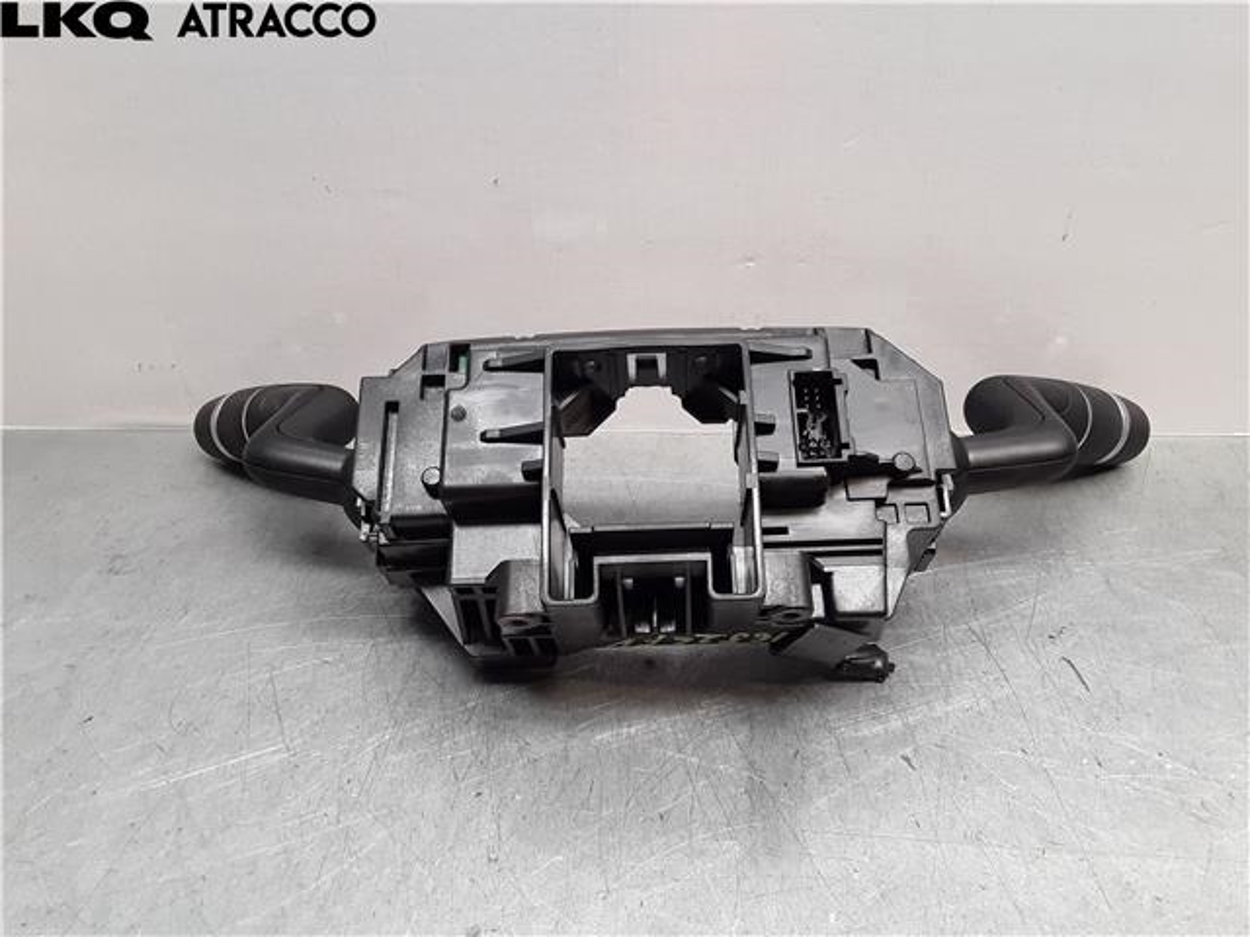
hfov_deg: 63.4
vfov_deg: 49.7
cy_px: 468
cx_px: 625
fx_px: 1011
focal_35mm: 28
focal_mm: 2.91
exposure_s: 1/50
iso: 50
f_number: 1.9
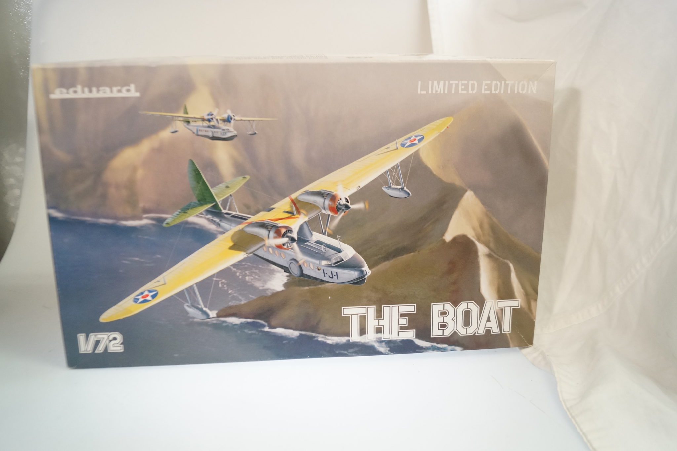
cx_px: 338
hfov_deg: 61.9
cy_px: 226
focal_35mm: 30
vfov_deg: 43.6
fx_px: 564
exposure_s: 1/160
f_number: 4
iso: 800
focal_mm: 20
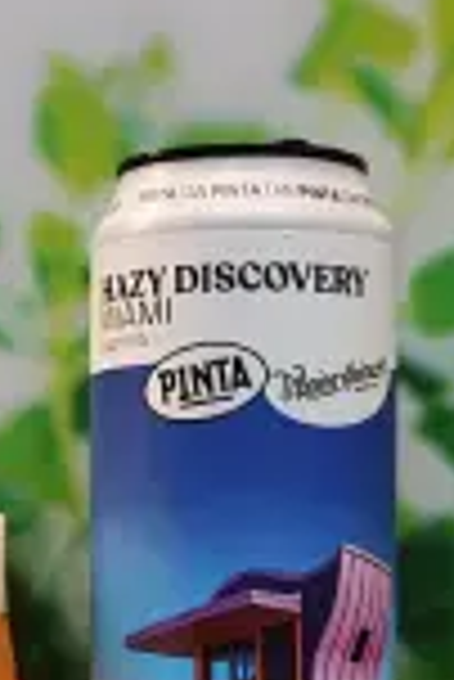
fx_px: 2491
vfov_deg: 15.4
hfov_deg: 10.4
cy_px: 572
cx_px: 112
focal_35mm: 132
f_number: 1.9
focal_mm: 7.1
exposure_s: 1/100
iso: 1299
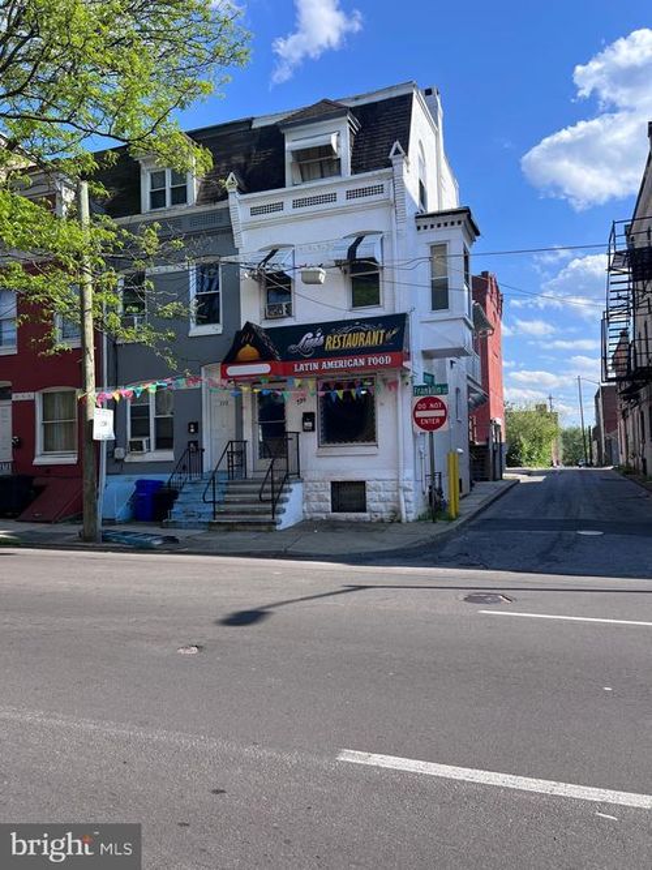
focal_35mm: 26
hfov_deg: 53.0
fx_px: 653
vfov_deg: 67.3
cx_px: 326
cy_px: 435
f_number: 1.5
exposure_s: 1/2083
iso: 50
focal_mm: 5.7
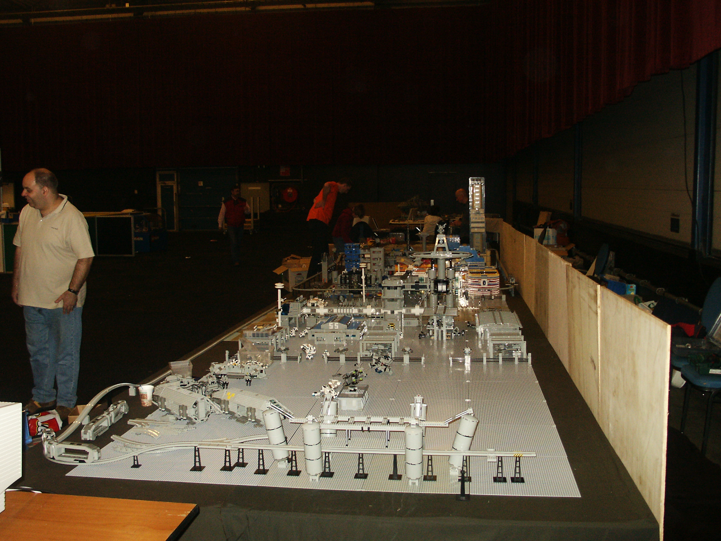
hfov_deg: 52.6
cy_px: 270
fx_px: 729
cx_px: 360
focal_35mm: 35
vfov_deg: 40.7
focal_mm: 7.18
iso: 200
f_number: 3
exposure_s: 1/45
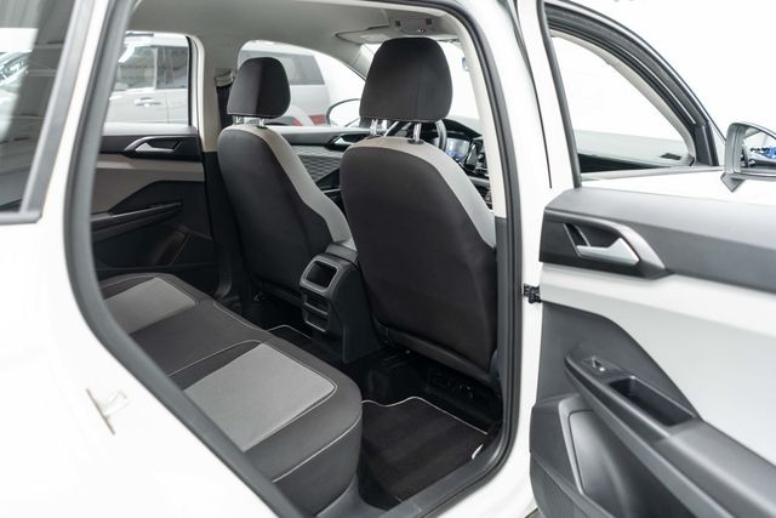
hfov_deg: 65.5
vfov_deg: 46.4
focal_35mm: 28
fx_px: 604
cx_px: 388
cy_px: 259
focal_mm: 28
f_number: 3.2
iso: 800
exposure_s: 1/50
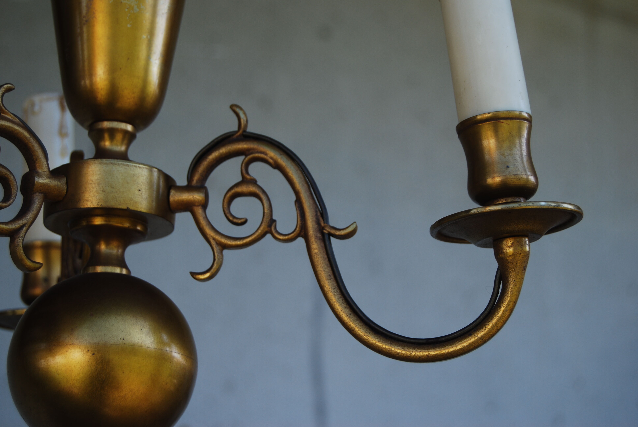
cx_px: 319
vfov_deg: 19.8
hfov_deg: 29.2
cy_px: 214
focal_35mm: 69
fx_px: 1224
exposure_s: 1/125
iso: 110
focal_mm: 46
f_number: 5.6
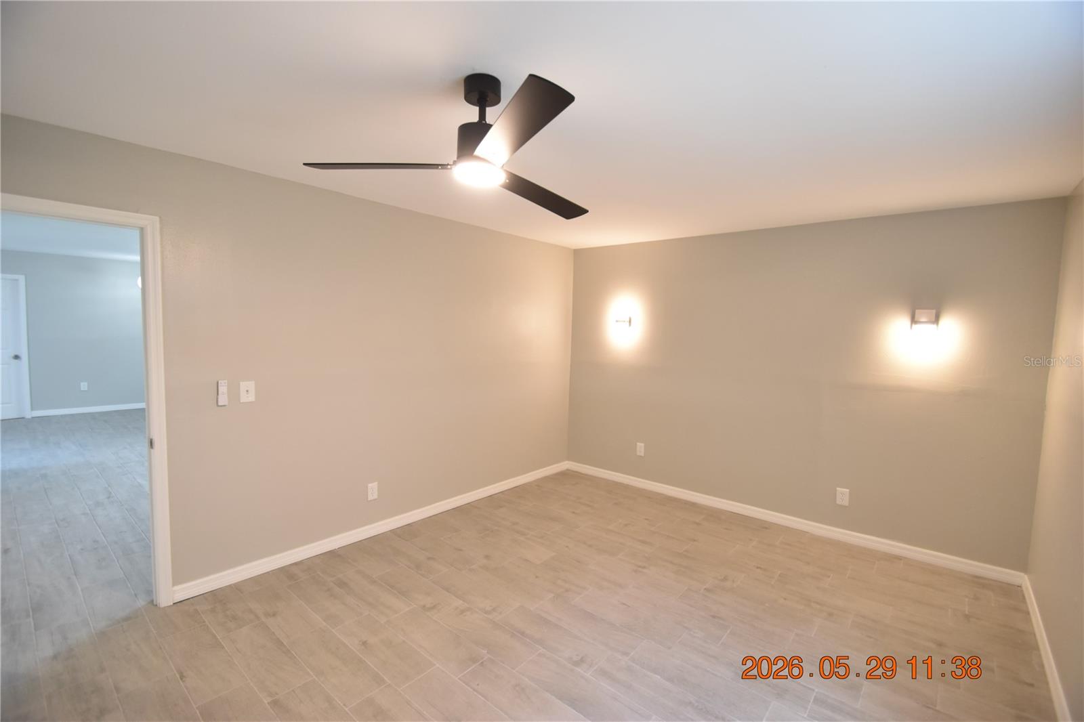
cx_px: 542
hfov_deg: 100.4
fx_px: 452
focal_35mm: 15
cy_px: 361
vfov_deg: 77.3
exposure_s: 1/30
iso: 800
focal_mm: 10
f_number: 3.5
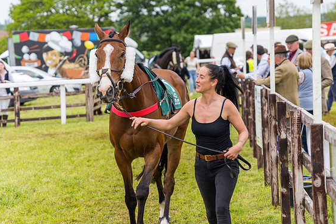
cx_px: 193
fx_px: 1204
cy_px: 97
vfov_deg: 10.6
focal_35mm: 129
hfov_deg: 15.9
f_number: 4
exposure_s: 1/160
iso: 50
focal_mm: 105
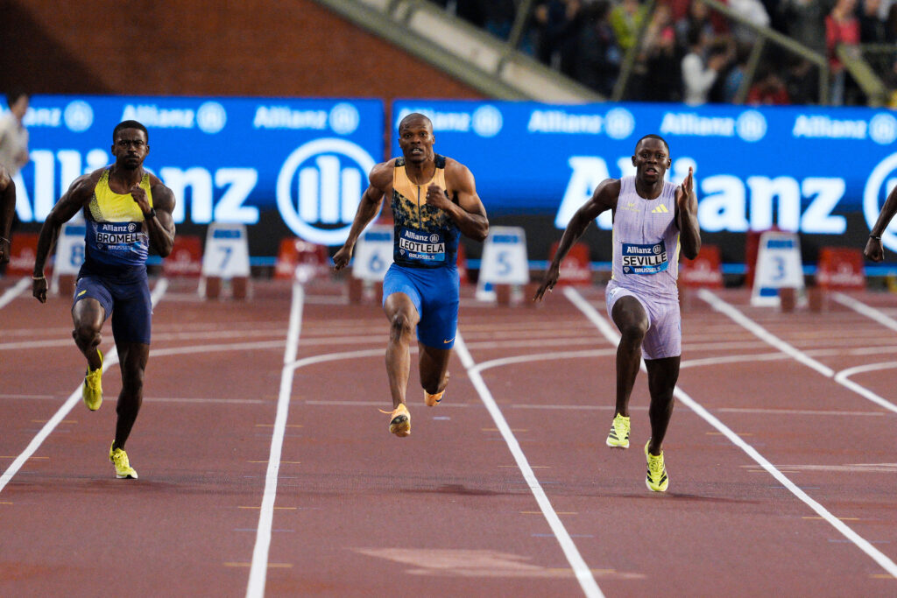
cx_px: 448
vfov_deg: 4.6
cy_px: 299
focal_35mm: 300
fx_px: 7476
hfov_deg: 6.9
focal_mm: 300
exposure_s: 1/1250
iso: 4000
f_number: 2.8
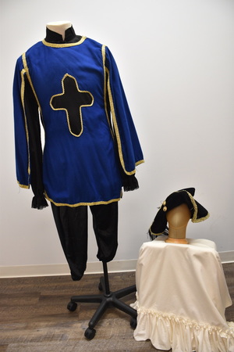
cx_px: 117
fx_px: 263
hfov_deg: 47.9
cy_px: 176
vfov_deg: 67.4
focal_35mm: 27
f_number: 4.5
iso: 1000
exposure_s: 1/100
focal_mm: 18
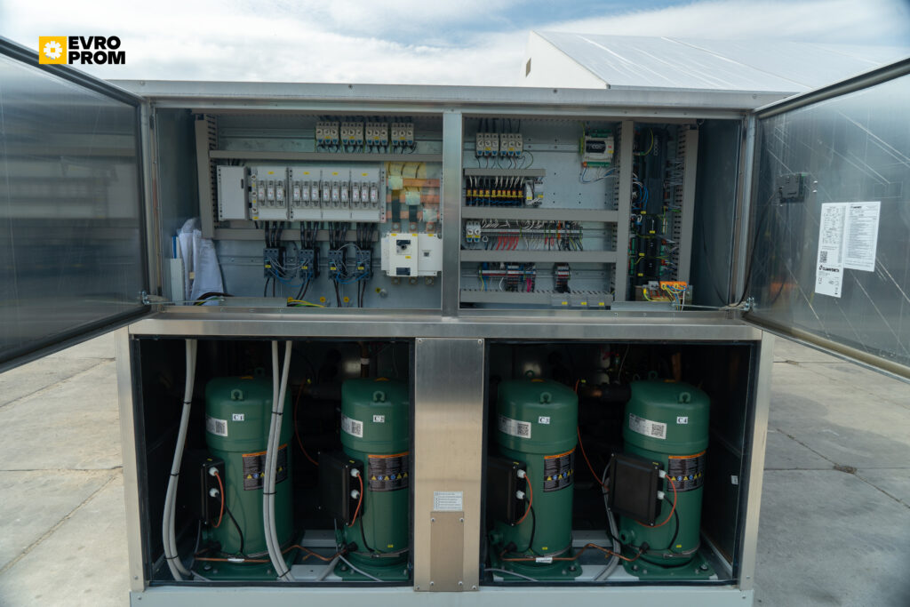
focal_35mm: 24
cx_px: 455
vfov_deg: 53.1
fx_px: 607
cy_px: 304
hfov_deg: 73.7
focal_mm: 24
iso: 100
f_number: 7.1
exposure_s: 1/60
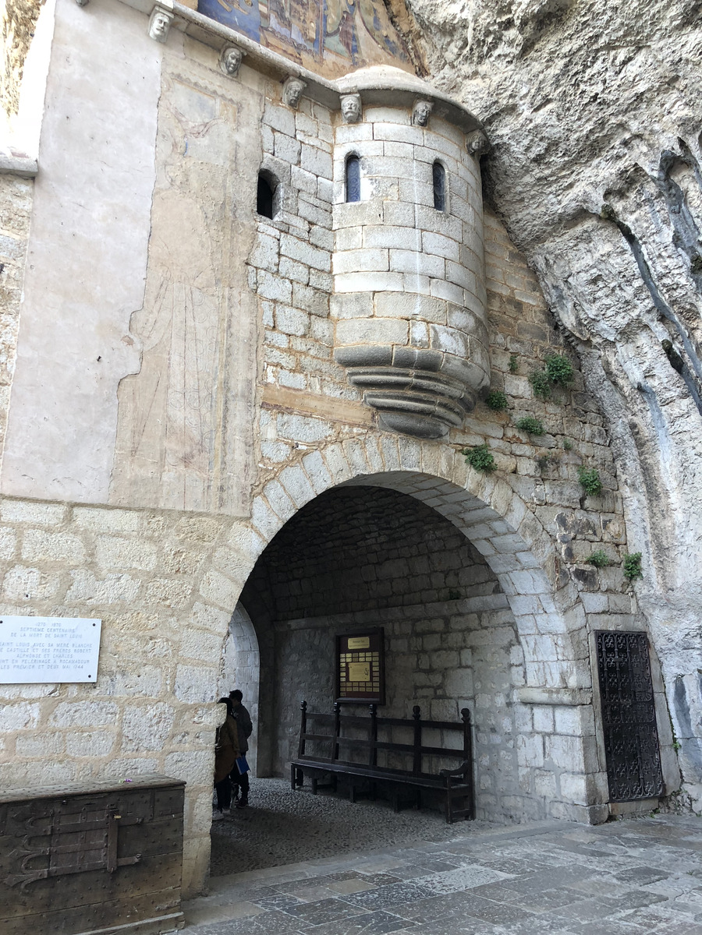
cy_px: 468
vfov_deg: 63.4
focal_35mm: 28
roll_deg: +0.5
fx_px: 757
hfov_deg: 49.7
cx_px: 351
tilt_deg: +16.8
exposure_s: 1/40
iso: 25
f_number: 1.8
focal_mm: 4
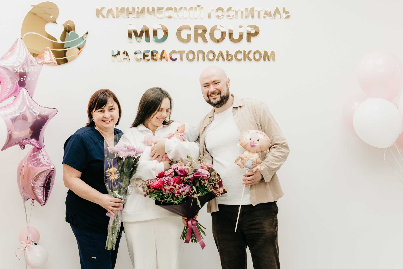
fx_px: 604
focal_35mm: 54
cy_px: 132
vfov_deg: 25.1
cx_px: 194
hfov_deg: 36.9
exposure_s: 1/160
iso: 250
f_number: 4
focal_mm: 44
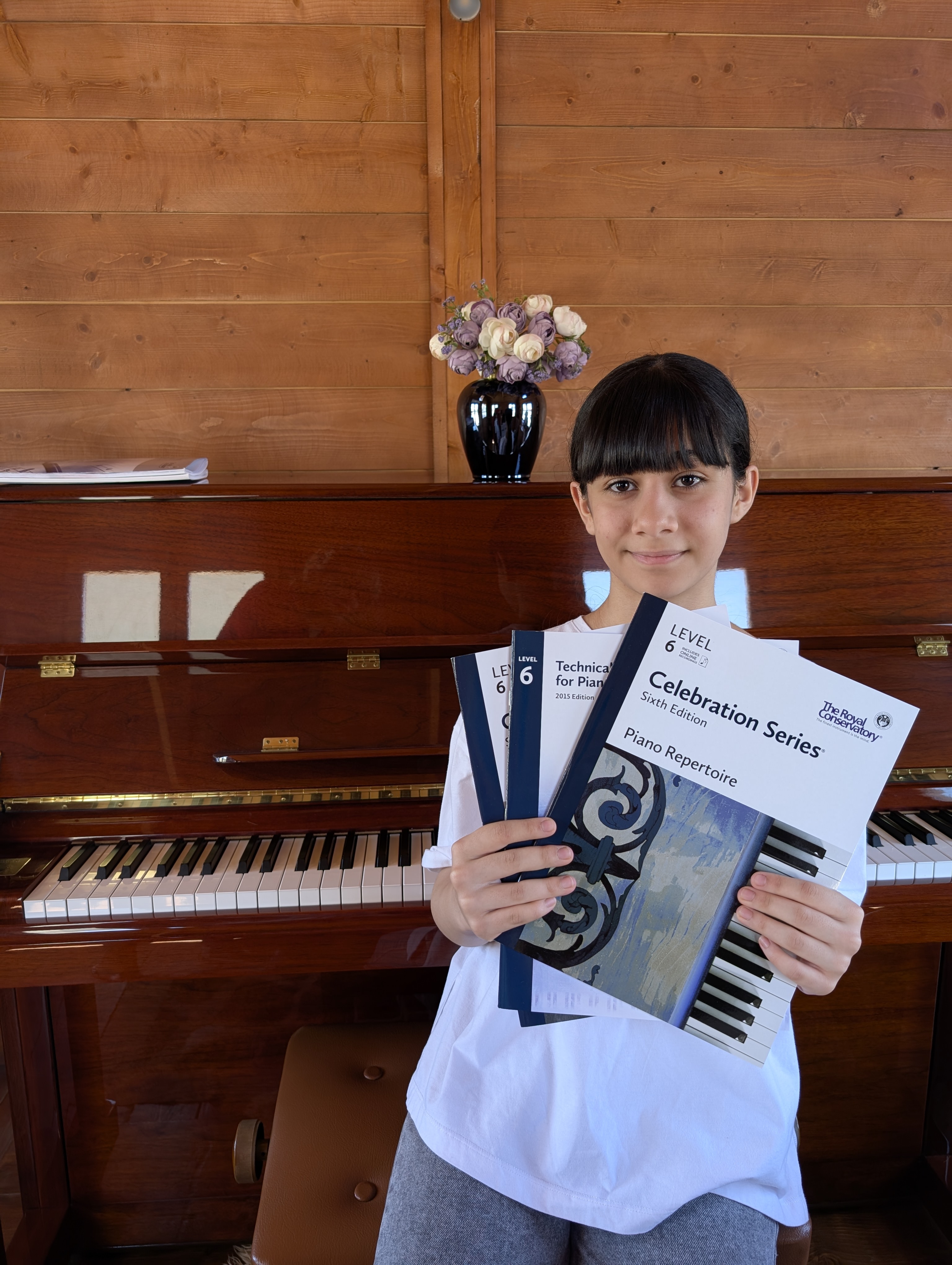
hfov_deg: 56.9
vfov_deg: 71.5
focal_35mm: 24
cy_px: 632
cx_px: 476
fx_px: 878
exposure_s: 1/29.6
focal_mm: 6.9
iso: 29
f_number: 1.68
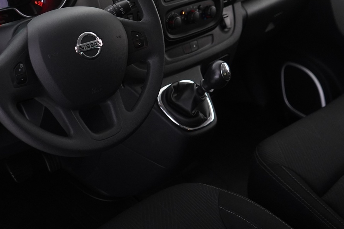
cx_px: 155
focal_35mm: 51
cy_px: 39
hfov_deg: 38.8
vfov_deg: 25.9
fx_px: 487
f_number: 3.5
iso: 3200
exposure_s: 1/40
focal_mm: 28
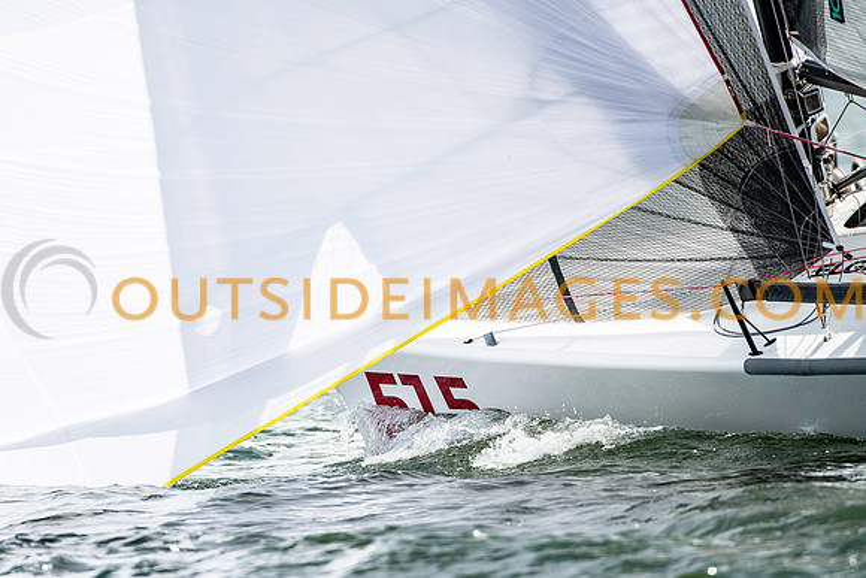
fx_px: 14436
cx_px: 433
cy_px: 289
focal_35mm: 600
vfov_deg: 2.3
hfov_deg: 3.4
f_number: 5
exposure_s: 1/2000
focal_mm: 400
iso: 320
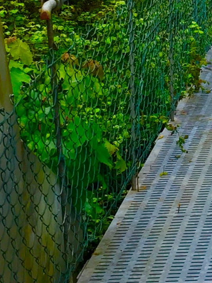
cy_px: -65
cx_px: 333
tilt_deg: -4.9
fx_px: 1086
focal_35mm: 133
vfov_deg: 14.3
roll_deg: +2.7
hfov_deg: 10.7
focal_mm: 4.15
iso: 32
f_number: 2.2
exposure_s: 1/989
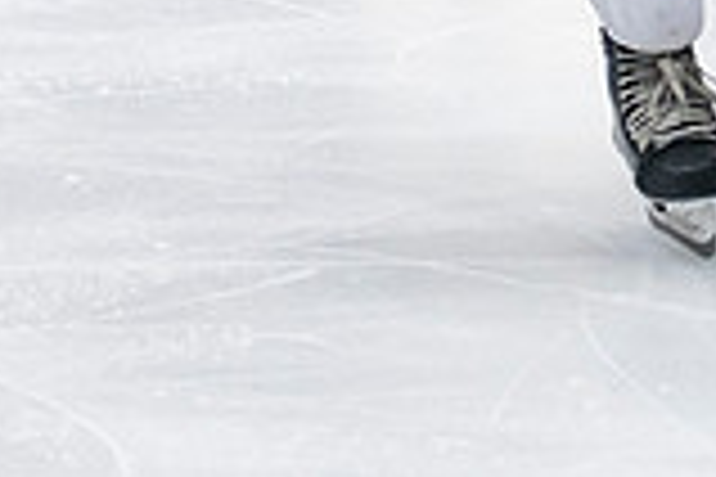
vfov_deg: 3.0
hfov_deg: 4.4
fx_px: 9228
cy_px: -325
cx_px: 899
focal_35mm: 464
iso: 2000
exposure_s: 1/640
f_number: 3.2
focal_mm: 80
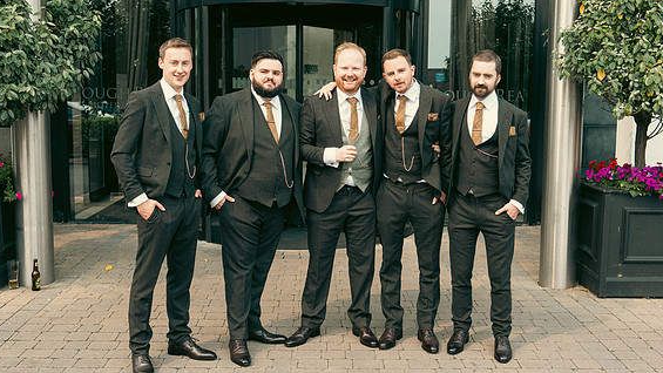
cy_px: 169
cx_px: 329
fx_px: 756
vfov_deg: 27.7
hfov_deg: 47.4
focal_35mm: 43
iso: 250
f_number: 5
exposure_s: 1/250
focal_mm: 40
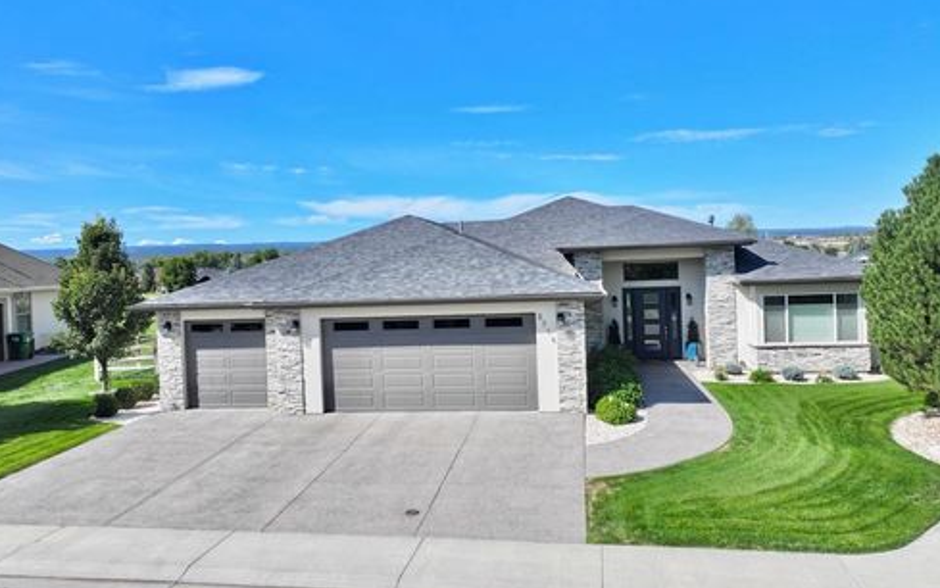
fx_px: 666
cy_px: 289
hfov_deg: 70.4
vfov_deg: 47.6
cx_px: 469
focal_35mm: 26
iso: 100
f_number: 2.8
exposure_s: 1/1600
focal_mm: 12.29
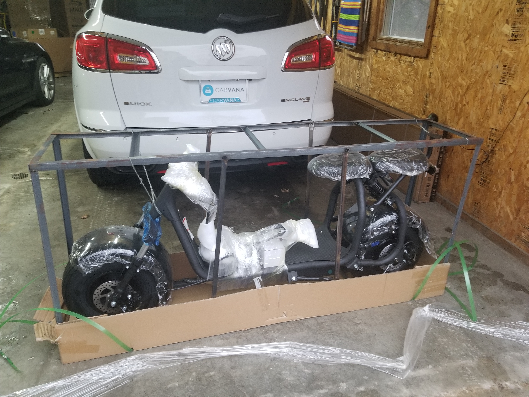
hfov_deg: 67.3
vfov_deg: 53.1
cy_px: 198
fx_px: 397
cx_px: 264
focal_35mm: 26
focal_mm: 4.25
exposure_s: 1/30
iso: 200
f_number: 1.7
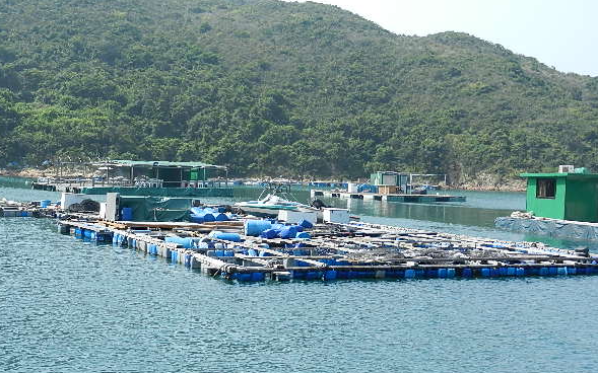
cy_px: 159
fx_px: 994
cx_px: 315
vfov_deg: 21.3
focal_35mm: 61
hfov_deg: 33.5
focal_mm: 9.4
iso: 160
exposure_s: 1/640
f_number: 4.4
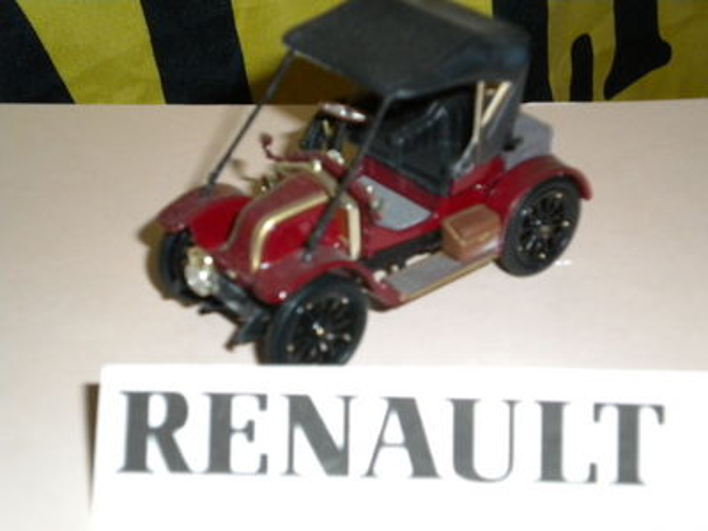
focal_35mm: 68
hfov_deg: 28.6
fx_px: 1391
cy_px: 266
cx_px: 354
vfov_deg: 21.6
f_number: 4.6
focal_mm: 12.3
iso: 400
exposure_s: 1/60
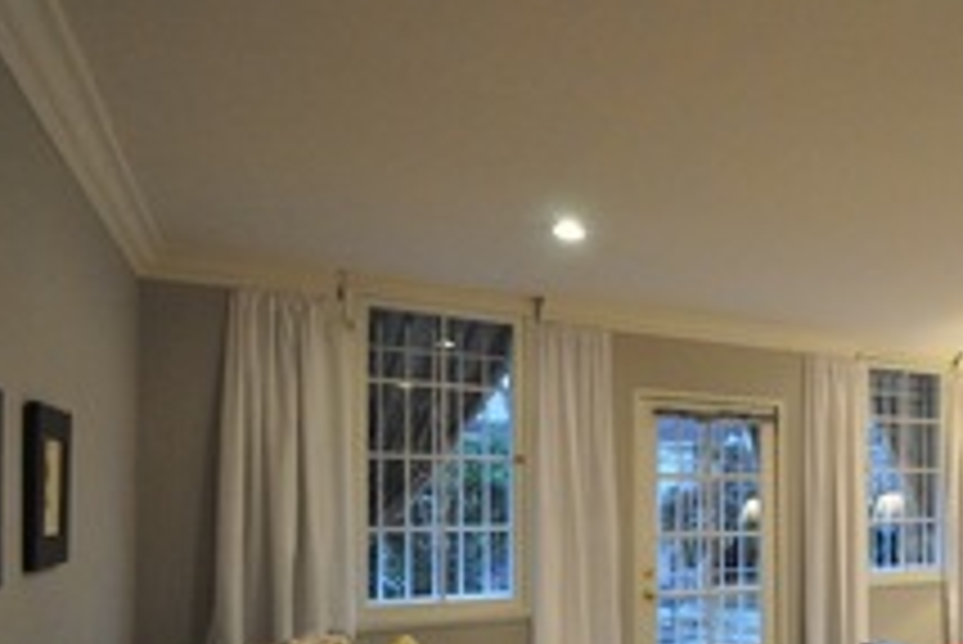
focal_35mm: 28
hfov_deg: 58.4
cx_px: 819
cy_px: 513
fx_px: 749
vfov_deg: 44.3
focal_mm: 10
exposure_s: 1/100
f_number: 5
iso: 3200
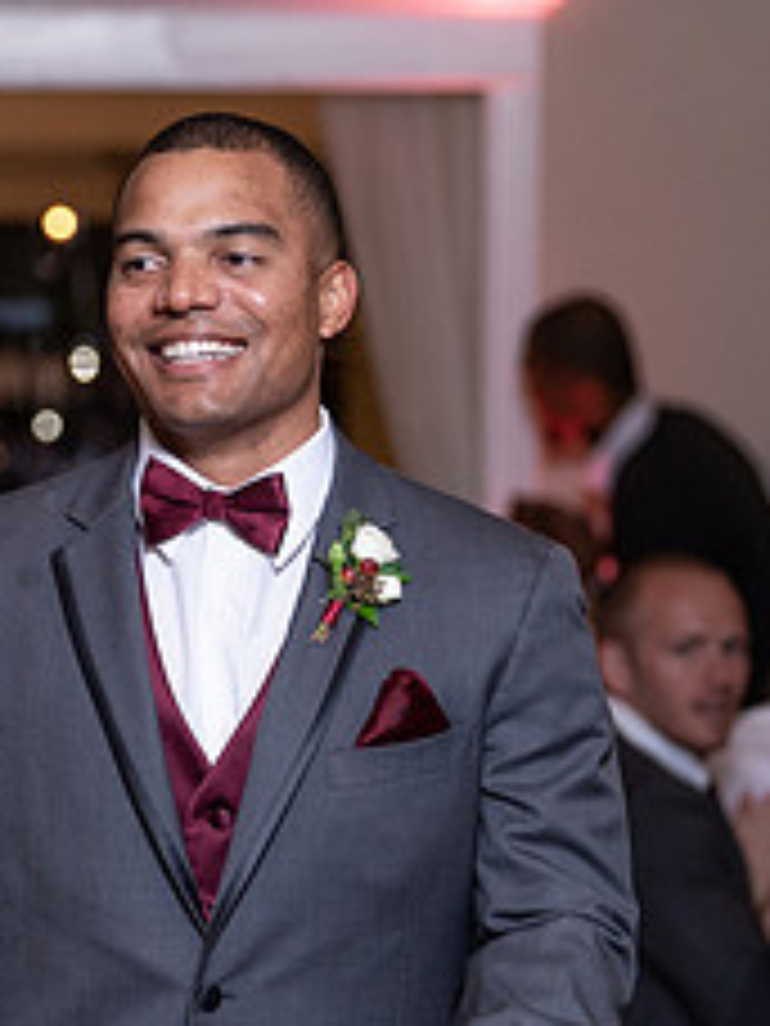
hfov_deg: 4.6
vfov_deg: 6.2
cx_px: 19
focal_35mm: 321
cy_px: 621
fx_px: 9520
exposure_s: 1/200
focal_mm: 114
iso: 800
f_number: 4
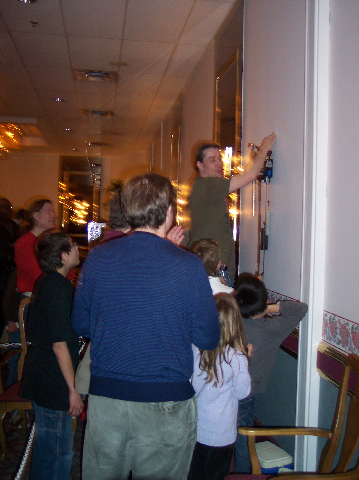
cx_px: 180
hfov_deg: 37.7
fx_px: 526
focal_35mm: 38
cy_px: 240
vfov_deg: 49.0
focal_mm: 8
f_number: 2.8
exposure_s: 1/30
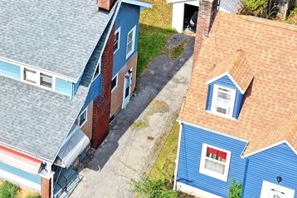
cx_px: -13
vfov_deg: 15.8
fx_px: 701
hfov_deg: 22.8
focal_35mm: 85
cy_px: 8
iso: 100
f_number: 5
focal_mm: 10.26
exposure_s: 1/320
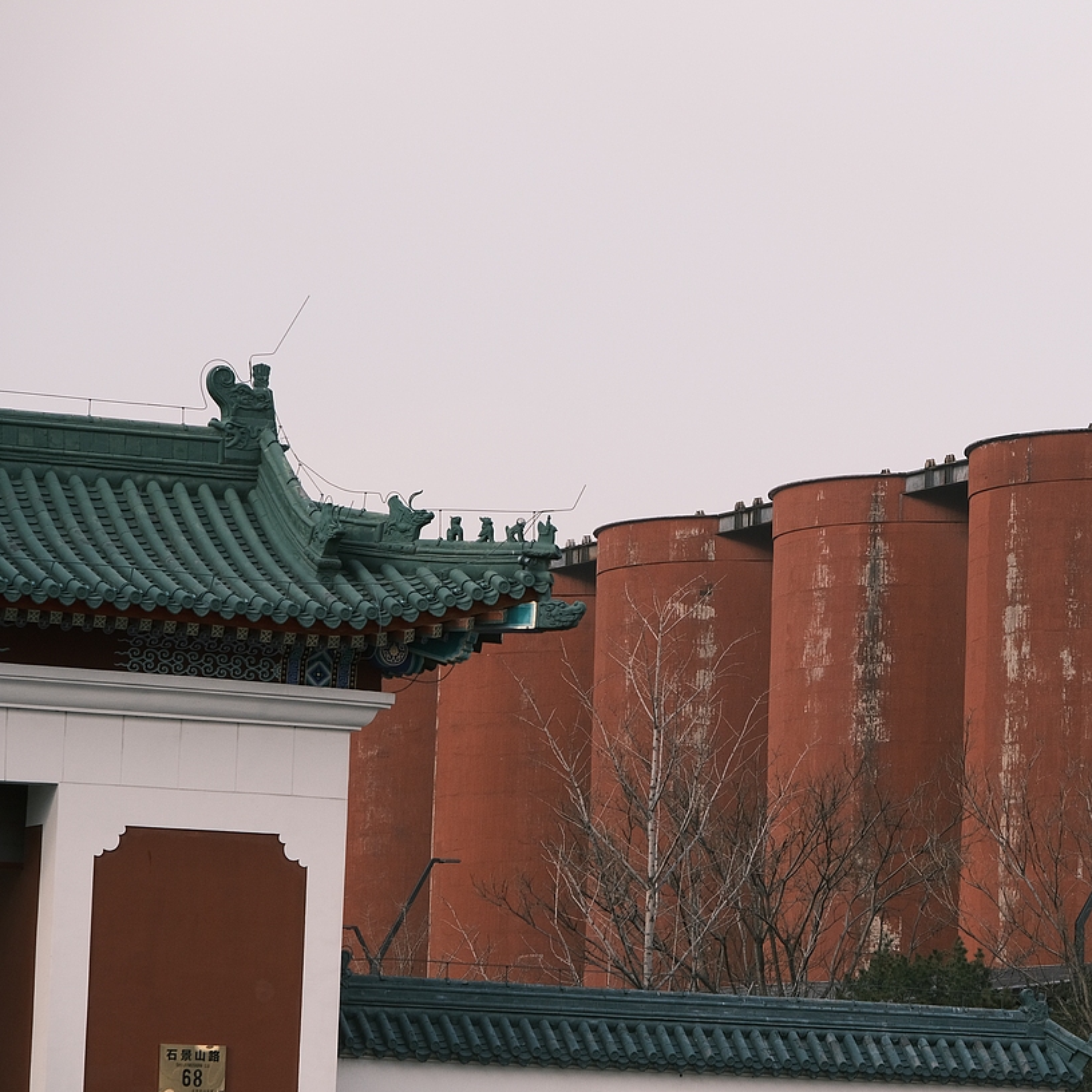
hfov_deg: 10.9
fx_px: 5710
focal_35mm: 160
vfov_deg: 10.9
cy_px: 569
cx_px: 854
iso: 640
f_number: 5.6
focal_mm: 80
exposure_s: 1/900
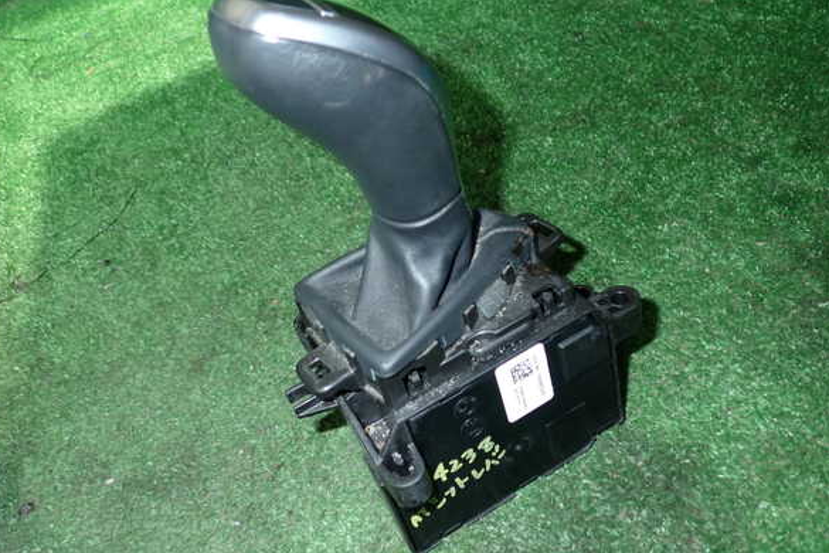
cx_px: 410
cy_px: 272
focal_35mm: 32
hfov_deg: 58.7
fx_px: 737
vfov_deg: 41.1
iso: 200
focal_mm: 5.4
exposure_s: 1/30
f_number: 6.3
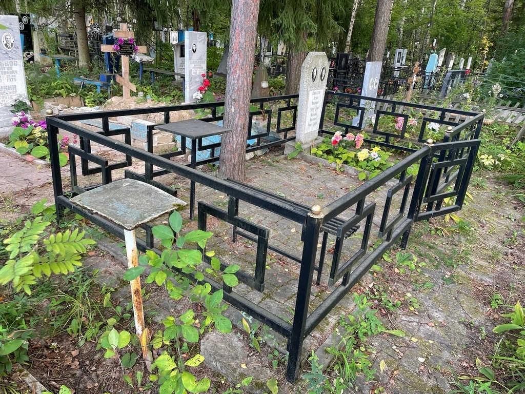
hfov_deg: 67.3
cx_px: 262
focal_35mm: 26
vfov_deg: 53.1
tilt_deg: -15.5
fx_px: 394
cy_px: 197
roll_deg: -4.4
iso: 50
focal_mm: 4.2
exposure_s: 1/121
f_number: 1.6
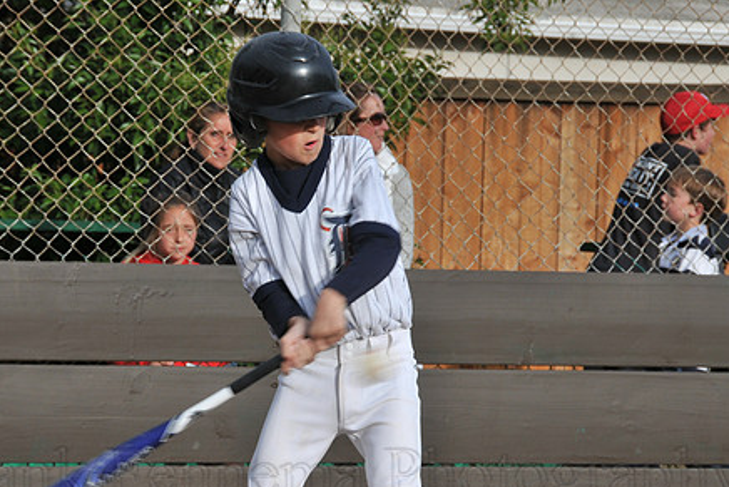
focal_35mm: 239
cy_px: 269
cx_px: 298
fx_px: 4841
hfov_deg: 8.6
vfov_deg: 5.8
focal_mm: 120
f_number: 11
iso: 200
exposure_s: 1/250
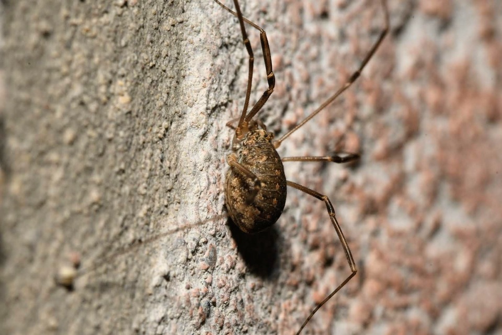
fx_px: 2196
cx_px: 251
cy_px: 168
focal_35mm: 158
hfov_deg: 13.0
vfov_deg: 8.7
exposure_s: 1/60
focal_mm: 105
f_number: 32
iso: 250
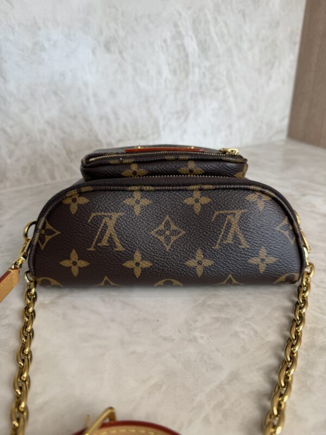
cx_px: 163
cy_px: 218
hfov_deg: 56.8
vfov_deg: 71.6
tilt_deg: -27.5
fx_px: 301
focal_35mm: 24
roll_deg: +0.3
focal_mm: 6.76
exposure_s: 1/120
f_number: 1.78
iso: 64
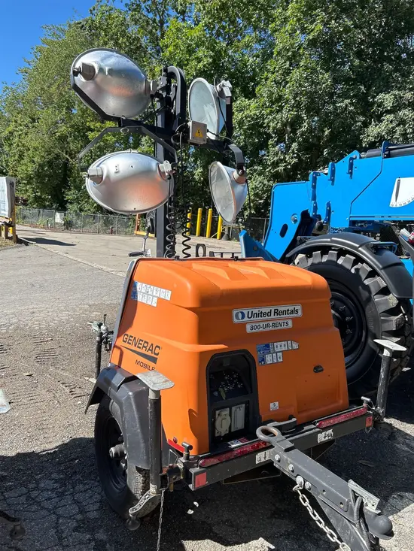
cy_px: 276
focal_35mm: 26
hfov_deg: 53.1
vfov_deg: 67.3
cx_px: 207
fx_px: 414
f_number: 1.5
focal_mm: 5.7
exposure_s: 1/2513
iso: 50
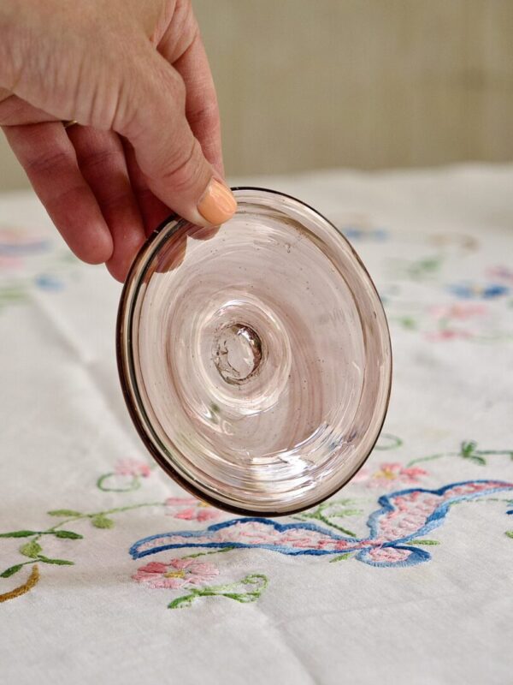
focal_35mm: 100
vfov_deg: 19.6
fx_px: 1976
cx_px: 256
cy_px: 342
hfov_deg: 14.8
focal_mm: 50
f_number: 3.9
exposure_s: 1/125
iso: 200
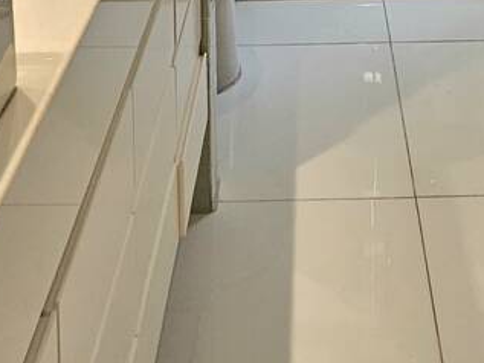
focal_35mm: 59
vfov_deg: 17.2
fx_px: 825
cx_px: 321
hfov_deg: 32.4
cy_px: -386
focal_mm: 2.2
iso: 50
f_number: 2.2
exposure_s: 1/60.2
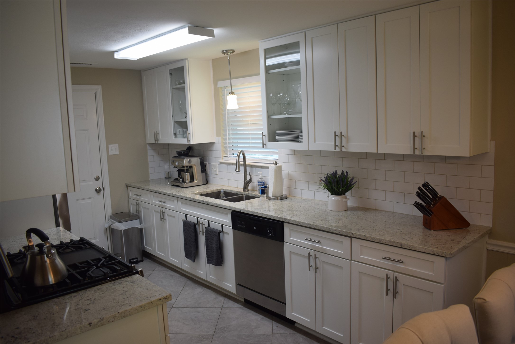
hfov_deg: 67.4
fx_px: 386
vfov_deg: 47.9
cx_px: 258
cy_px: 172
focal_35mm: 27
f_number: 4.5
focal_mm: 18
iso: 400
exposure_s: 1/80
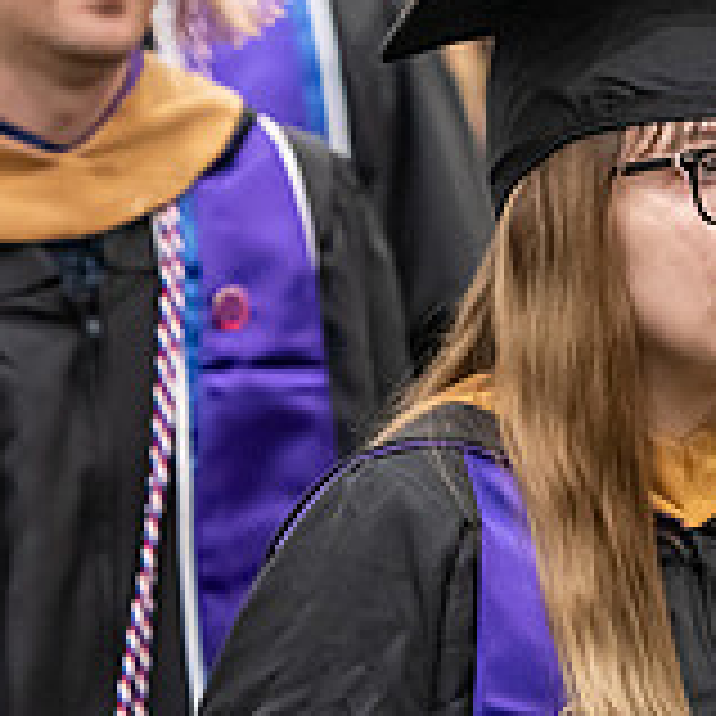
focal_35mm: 418
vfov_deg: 4.2
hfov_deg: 4.2
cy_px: 453
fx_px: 9782
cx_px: 644
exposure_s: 1/200
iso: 3200
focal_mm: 135
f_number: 3.2
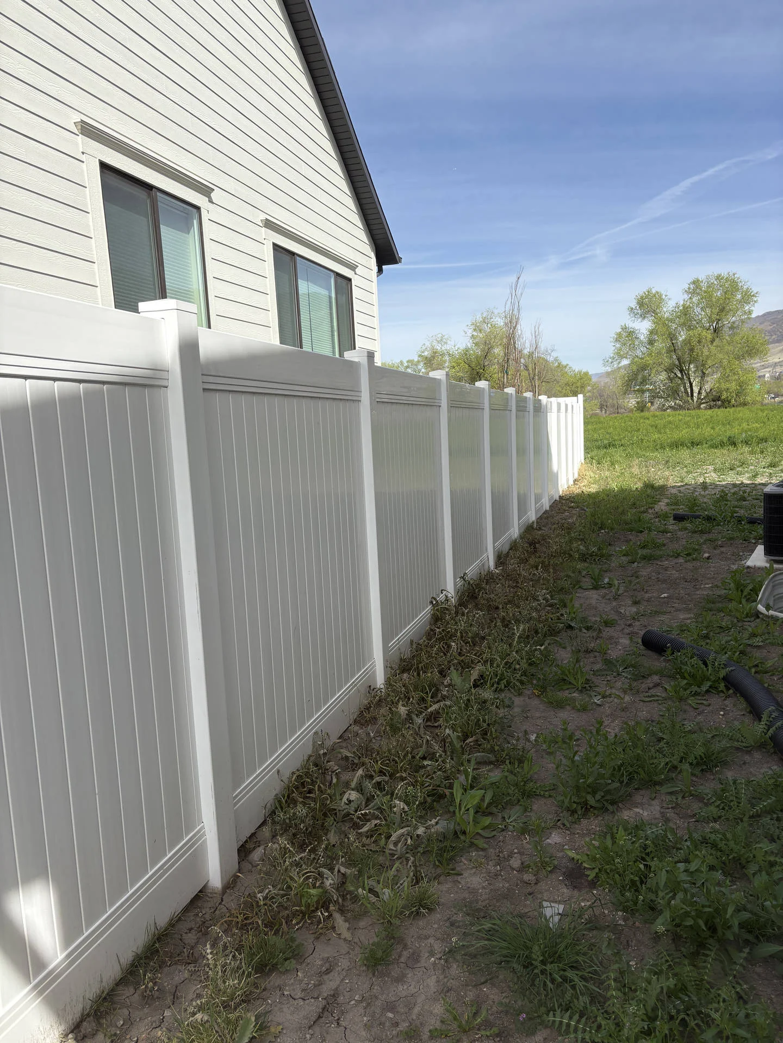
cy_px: 522
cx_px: 392
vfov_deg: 67.3
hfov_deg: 53.1
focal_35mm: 26
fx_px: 784
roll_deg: +1.9
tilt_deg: -5.8
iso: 50
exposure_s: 1/3448
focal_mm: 5.96
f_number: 1.6
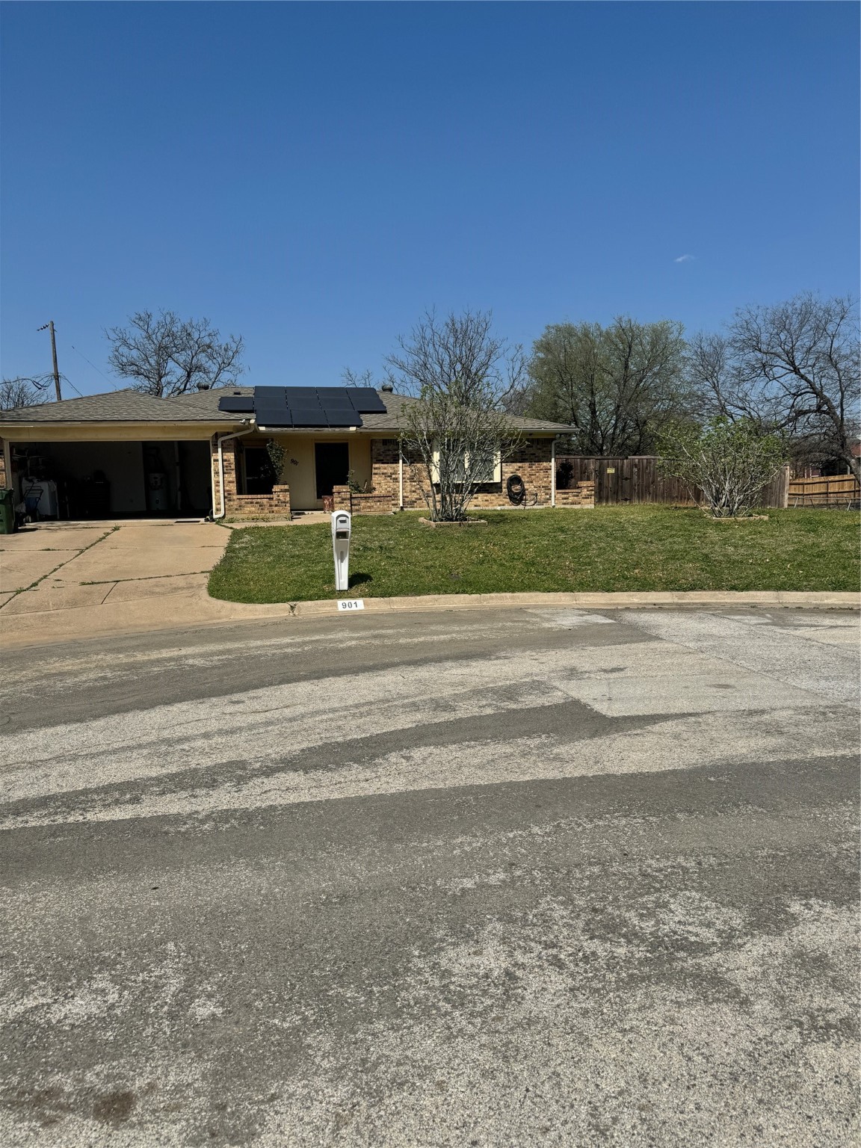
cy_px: 574
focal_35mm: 24
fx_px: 796
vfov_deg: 71.6
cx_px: 430
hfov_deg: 56.8
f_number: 1.78
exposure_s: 1/9009
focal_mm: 6.76
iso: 80
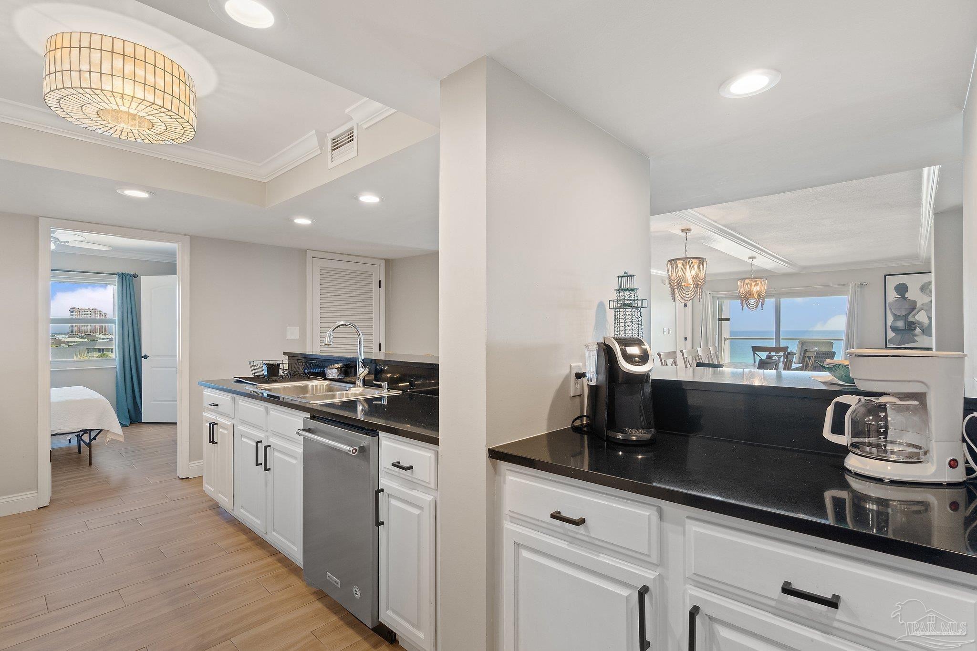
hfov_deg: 95.0
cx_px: 488
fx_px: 448
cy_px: 326
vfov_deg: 72.0
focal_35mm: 16
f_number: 8
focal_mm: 11
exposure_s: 1/4
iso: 500
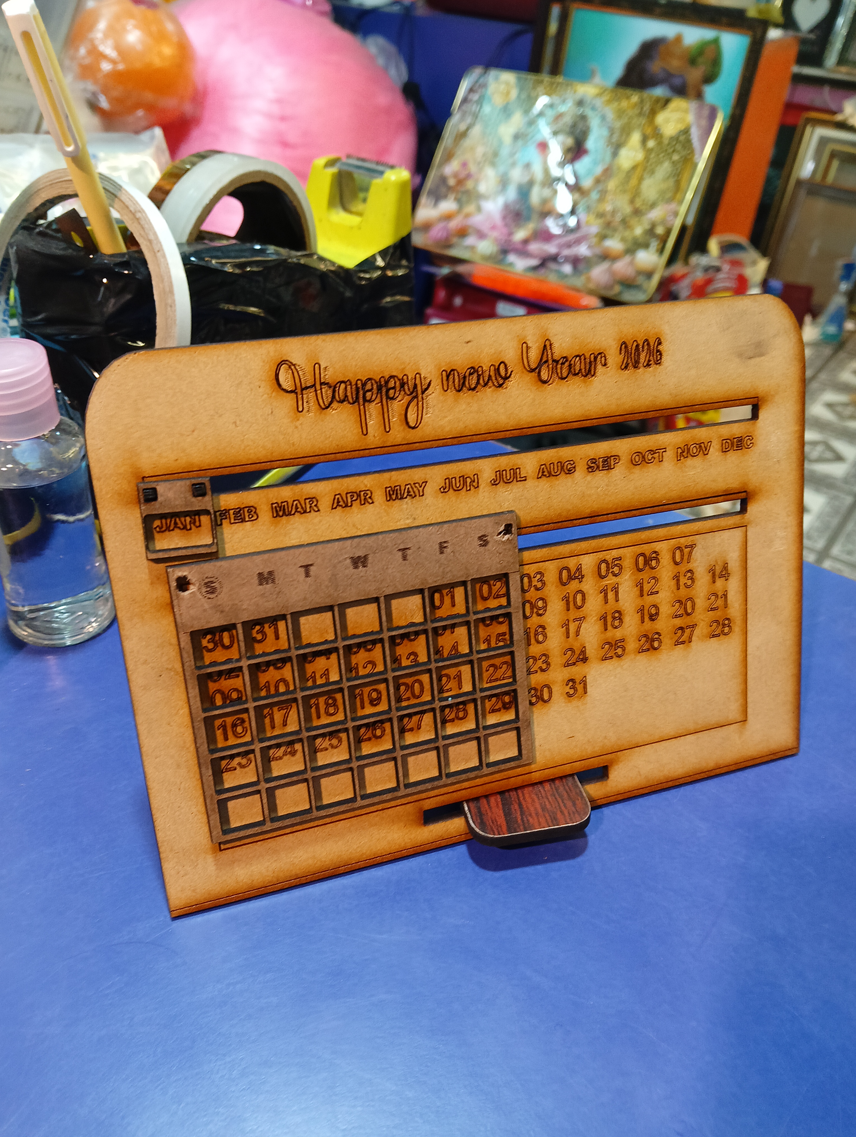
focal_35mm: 26
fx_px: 855
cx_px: 428
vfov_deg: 67.2
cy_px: 568
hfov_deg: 53.2
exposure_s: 1/33.3
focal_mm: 4.05
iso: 500
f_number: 1.8
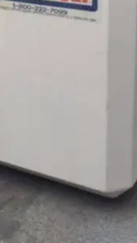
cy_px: 37
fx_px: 478
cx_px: 70
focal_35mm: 74
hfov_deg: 16.3
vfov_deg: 27.8
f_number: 2.2
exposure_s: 1/1412
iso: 32
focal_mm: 4.15
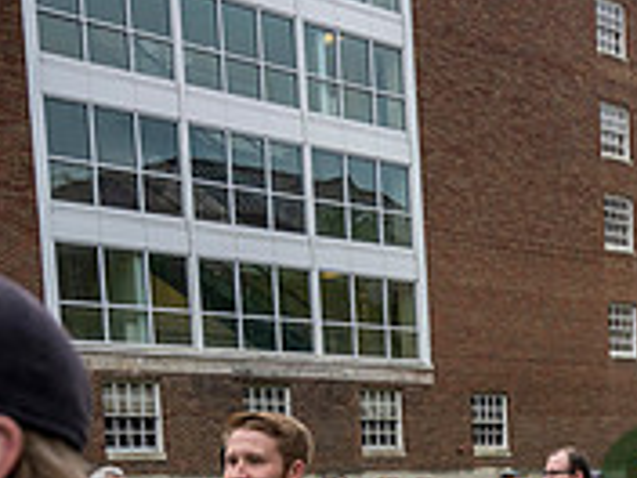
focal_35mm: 76
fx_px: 1399
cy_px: 596
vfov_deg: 18.3
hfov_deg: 22.4
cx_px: 872
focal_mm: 24
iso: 640
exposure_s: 1/1600
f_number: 4
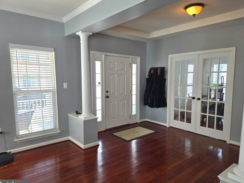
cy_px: 94
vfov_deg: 56.8
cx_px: 125
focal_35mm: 24
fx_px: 169
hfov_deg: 71.6
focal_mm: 5.4
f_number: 1.8
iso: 32
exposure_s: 1/120
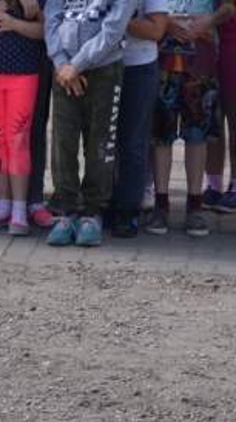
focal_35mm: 206
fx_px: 2298
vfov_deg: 10.4
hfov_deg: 5.7
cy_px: -31
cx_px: -258
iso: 200
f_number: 7.1
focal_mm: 35
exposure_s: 1/200
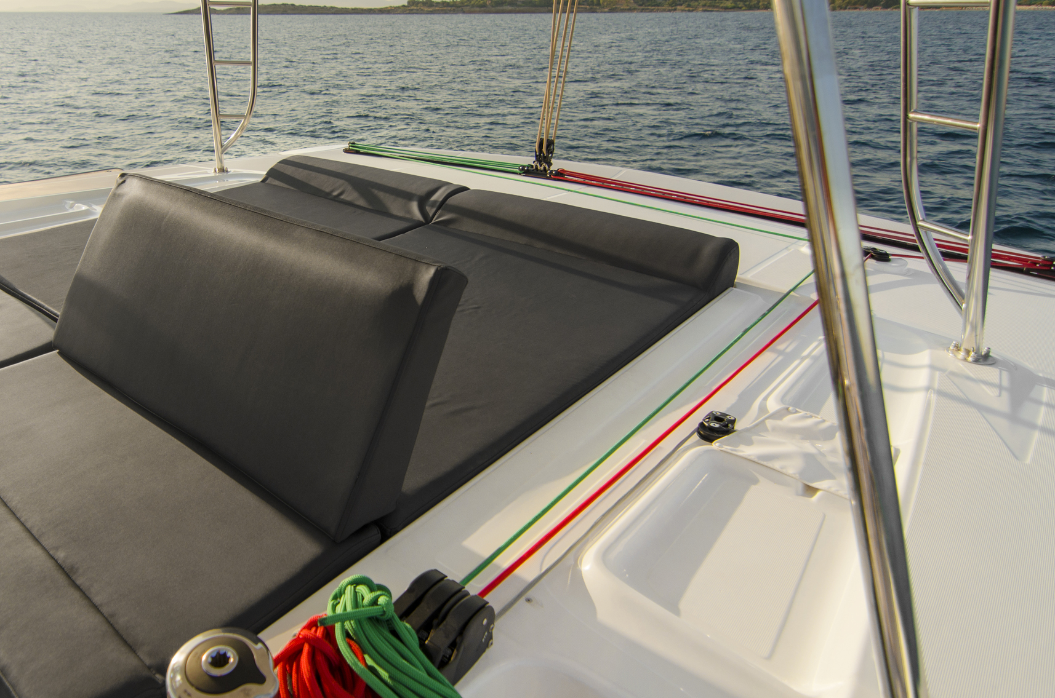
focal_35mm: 24
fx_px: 694
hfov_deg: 72.0
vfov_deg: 53.3
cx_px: 339
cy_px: 301
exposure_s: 1/1600
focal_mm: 11
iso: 100
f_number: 2.8
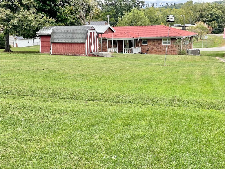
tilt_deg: -8.1
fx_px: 416
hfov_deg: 30.3
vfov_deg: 22.9
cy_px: 84
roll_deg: +2.1
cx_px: 112
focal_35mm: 64
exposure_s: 1/261
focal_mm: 7.5
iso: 20
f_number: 2.2
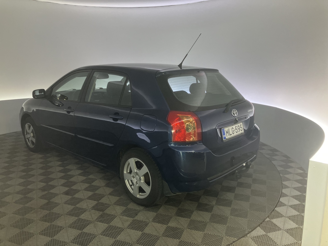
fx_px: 265
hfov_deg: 63.4
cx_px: 164
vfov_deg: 49.7
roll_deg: +0.4
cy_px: 123
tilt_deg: -10.7
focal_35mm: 28
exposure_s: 1/60
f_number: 1.8
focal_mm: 3.99
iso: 200
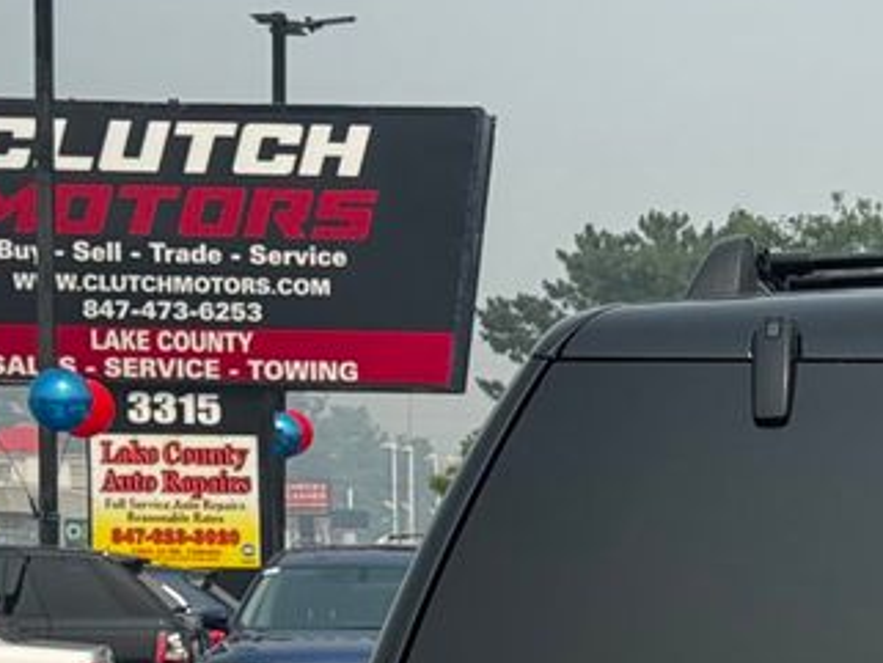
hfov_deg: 12.5
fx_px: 3904
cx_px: 1106
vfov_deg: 9.5
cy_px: 938
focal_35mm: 153
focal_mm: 6.76
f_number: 1.78
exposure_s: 1/2833
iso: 64
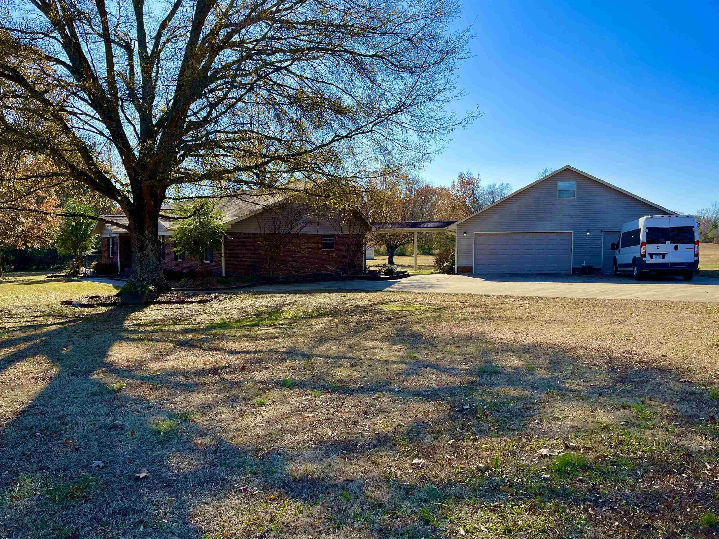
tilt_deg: -3.8
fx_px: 561
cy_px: 279
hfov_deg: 65.3
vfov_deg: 51.3
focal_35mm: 27
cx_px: 369
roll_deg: -0.7
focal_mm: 5.1
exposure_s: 1/2179
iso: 50
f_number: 1.6
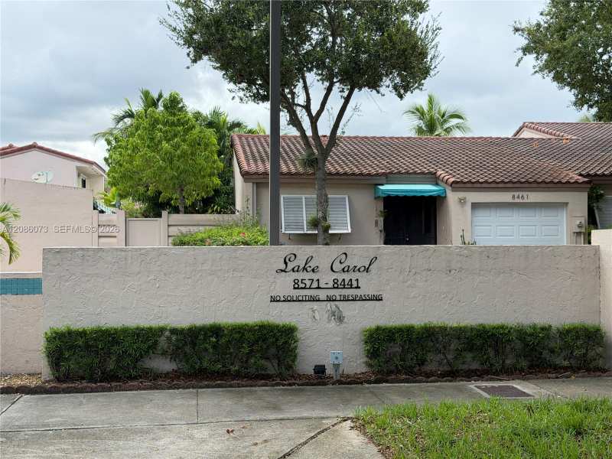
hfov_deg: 39.7
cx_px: 306
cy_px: 230
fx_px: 849
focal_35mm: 48
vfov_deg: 30.3
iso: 80
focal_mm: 6.76
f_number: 1.78
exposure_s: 1/1377
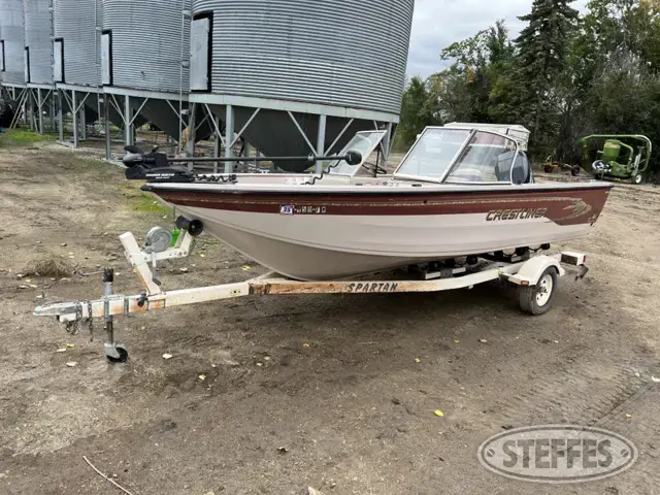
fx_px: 496
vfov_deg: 53.1
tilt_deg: -12.2
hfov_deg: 67.3
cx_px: 330
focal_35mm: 26
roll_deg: -4.1
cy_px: 248
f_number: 1.5
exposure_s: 1/539
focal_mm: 5.7
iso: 50
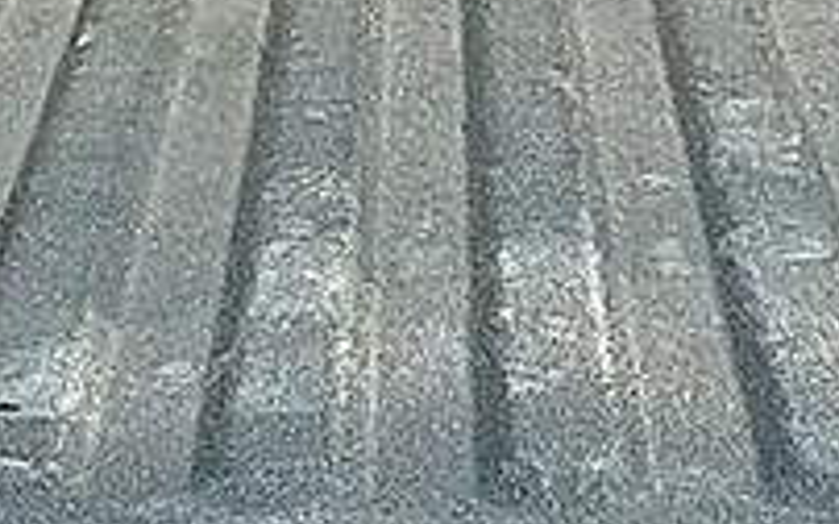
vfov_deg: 7.4
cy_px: 94
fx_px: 4022
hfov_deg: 11.9
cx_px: 415
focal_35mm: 176
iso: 80
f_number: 1.78
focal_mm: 6.86
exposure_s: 1/1377
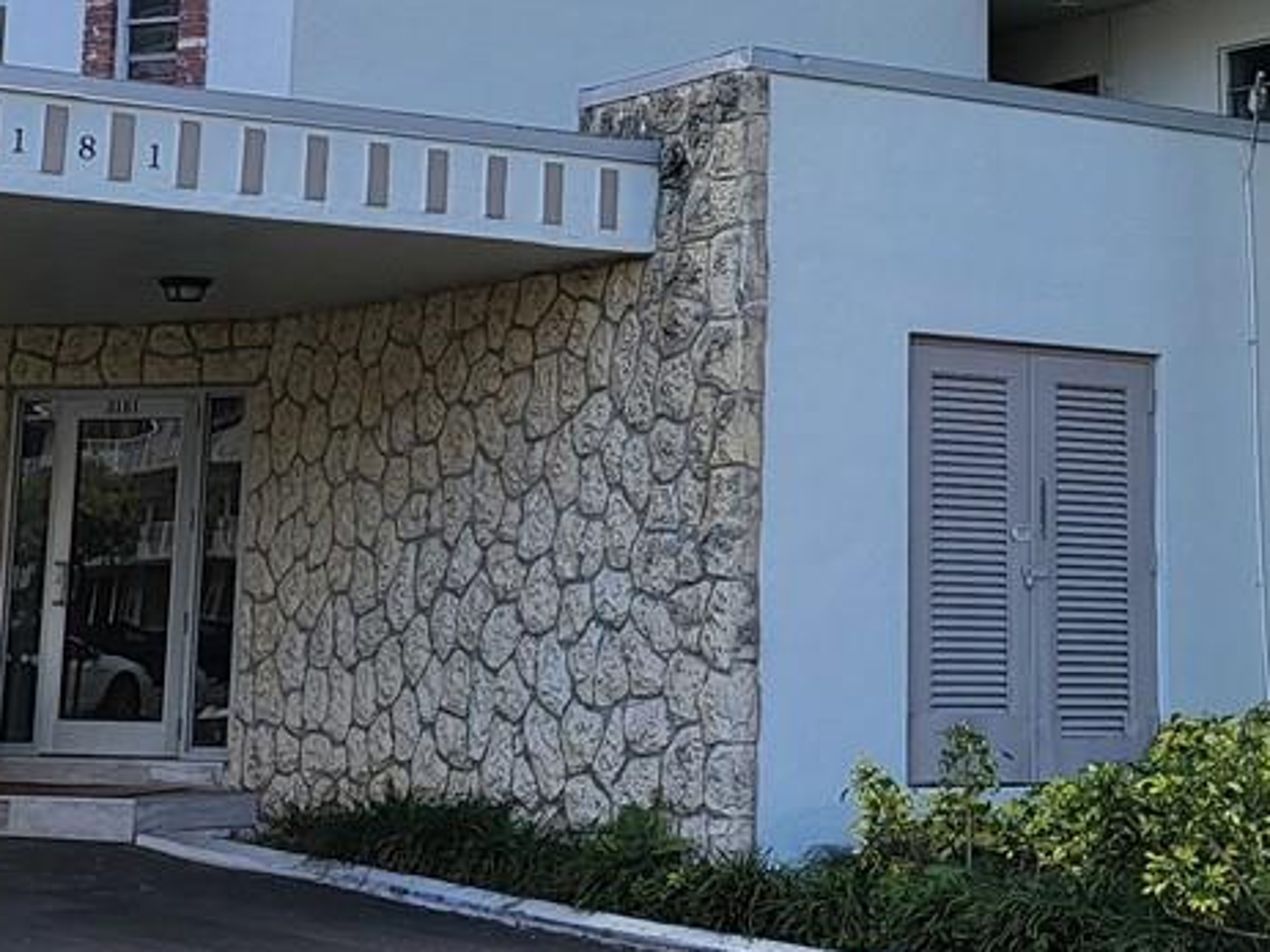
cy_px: -71
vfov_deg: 17.2
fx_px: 3044
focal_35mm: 83
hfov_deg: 23.5
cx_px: 754
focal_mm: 5
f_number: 1.8
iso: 40
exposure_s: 1/769
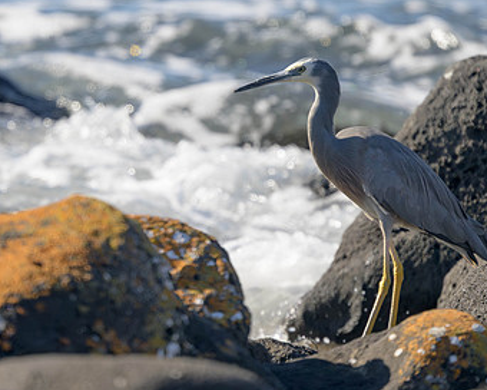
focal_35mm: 1127
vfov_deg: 1.4
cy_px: 152
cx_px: 136
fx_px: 16244
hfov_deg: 1.7
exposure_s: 1/2500
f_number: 4
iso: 320
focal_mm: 560
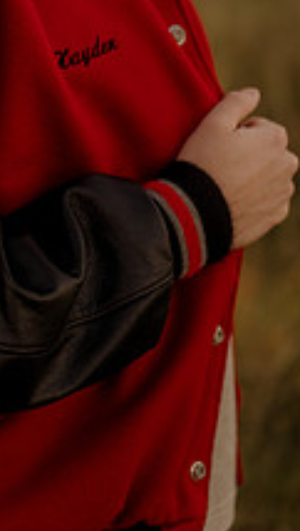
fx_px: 1550
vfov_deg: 19.2
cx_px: -57
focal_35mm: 110
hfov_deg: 10.9
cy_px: 104
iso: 250
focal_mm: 50
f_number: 1.8
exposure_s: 1/1000
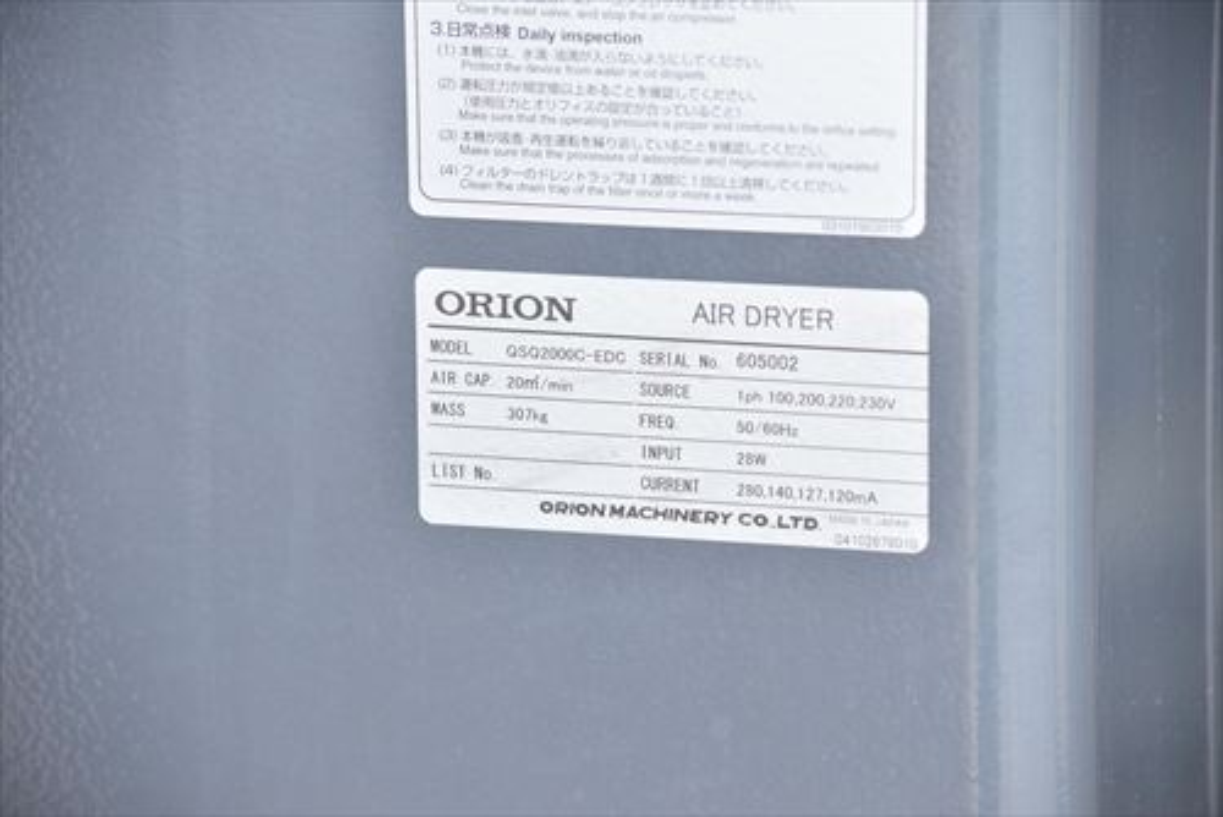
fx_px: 5099
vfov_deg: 9.2
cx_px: 612
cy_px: 408
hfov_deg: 13.7
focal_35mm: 150
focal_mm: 100
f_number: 6.3
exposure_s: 1/200
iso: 1250
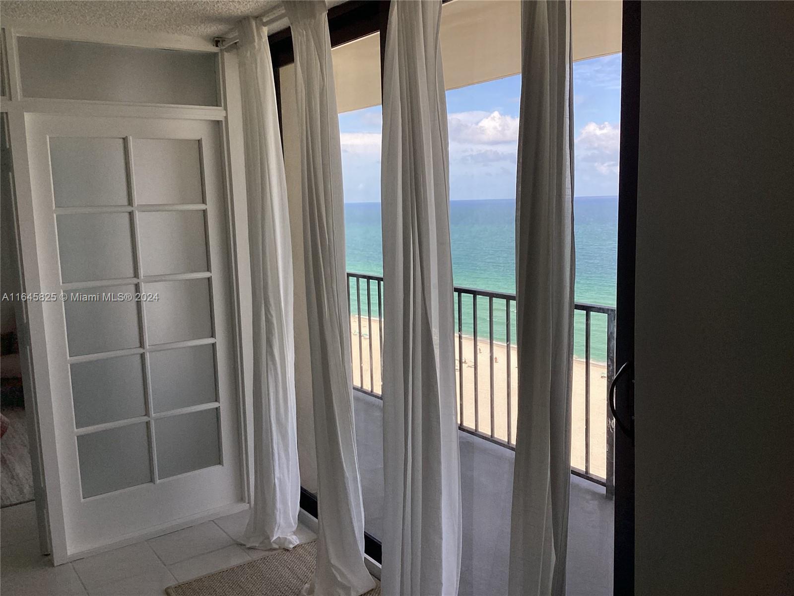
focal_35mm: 31
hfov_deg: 58.4
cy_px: 298
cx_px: 397
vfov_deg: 45.4
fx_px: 711
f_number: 2.4
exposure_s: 1/662
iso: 25
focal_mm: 3.3
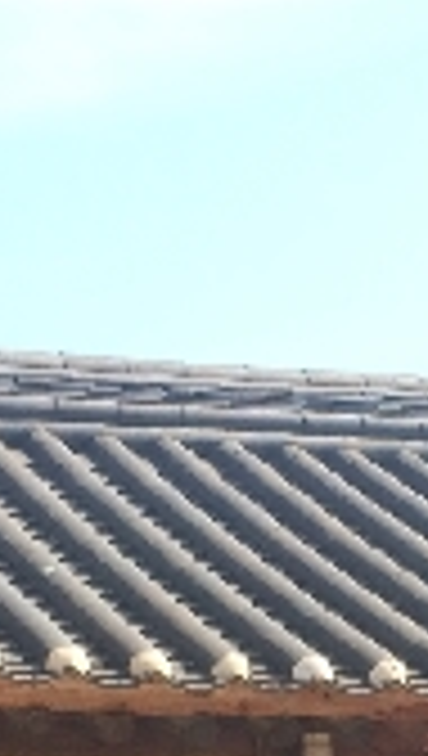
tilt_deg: +0.8
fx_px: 2793
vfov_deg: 15.1
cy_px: 794
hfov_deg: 8.7
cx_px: 505
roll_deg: +2.4
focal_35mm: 139
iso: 32
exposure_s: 1/873
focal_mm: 4.15
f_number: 2.2
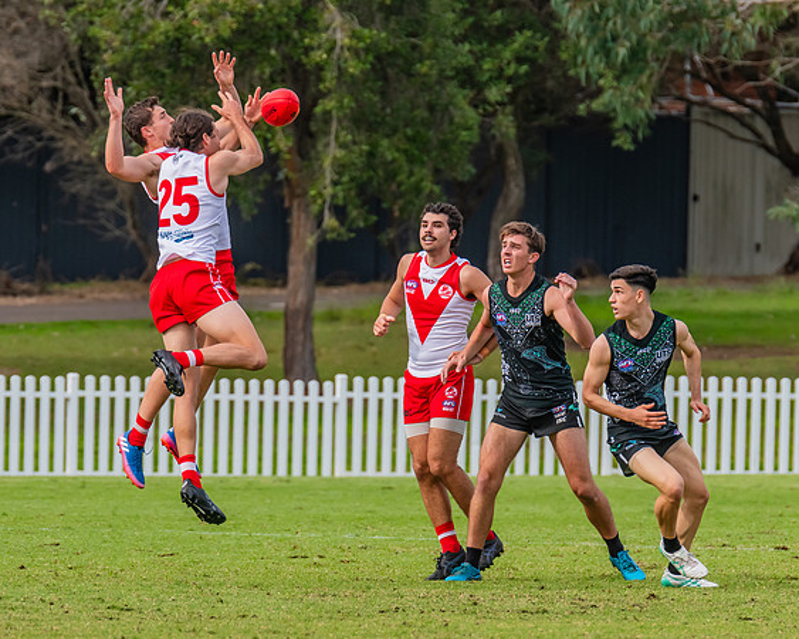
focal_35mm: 661
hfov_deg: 2.9
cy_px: 290
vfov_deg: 2.3
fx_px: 15635
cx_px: 312
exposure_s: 1/1600
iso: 800
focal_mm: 420
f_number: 7.1
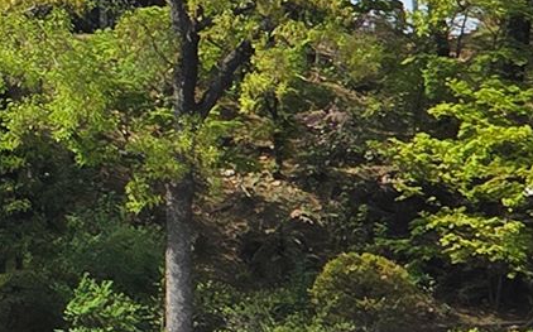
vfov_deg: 3.8
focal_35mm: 347
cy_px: -53
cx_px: -563
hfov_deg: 5.9
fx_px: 5036
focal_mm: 7
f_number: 2.4
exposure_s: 1/1252
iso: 25
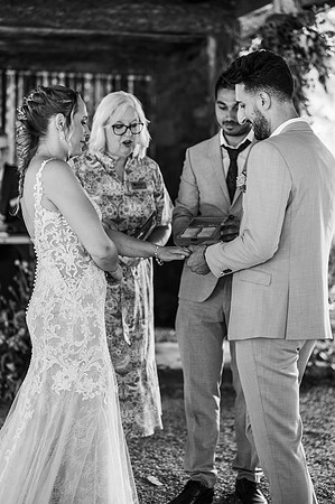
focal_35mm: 85
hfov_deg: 16.0
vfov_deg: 23.9
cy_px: 252
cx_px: 168
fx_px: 1189
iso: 900
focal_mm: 85
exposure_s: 1/200
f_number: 2.2
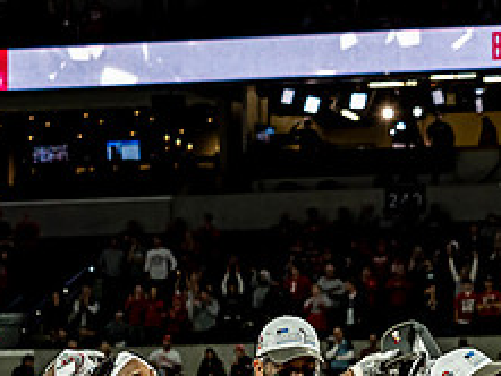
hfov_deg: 6.7
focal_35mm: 295
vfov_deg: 5.0
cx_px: 428
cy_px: 420
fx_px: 4272
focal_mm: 55
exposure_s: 1/320
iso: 640
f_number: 3.5
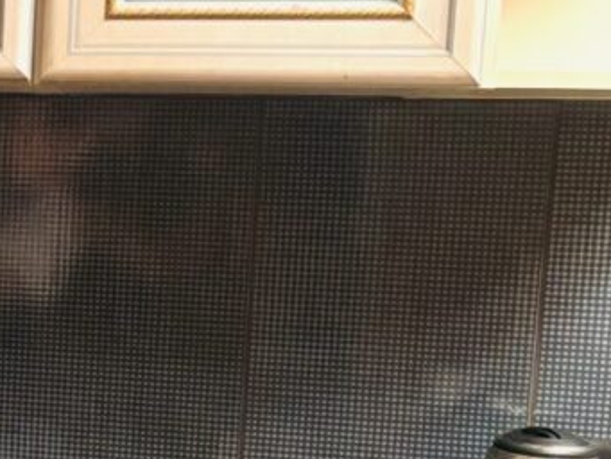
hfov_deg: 21.9
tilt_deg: -6.2
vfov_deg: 18.9
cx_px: -233
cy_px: 287
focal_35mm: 78
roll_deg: -0.9
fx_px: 1377
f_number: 1.6
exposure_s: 1/33
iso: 500
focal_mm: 5.96
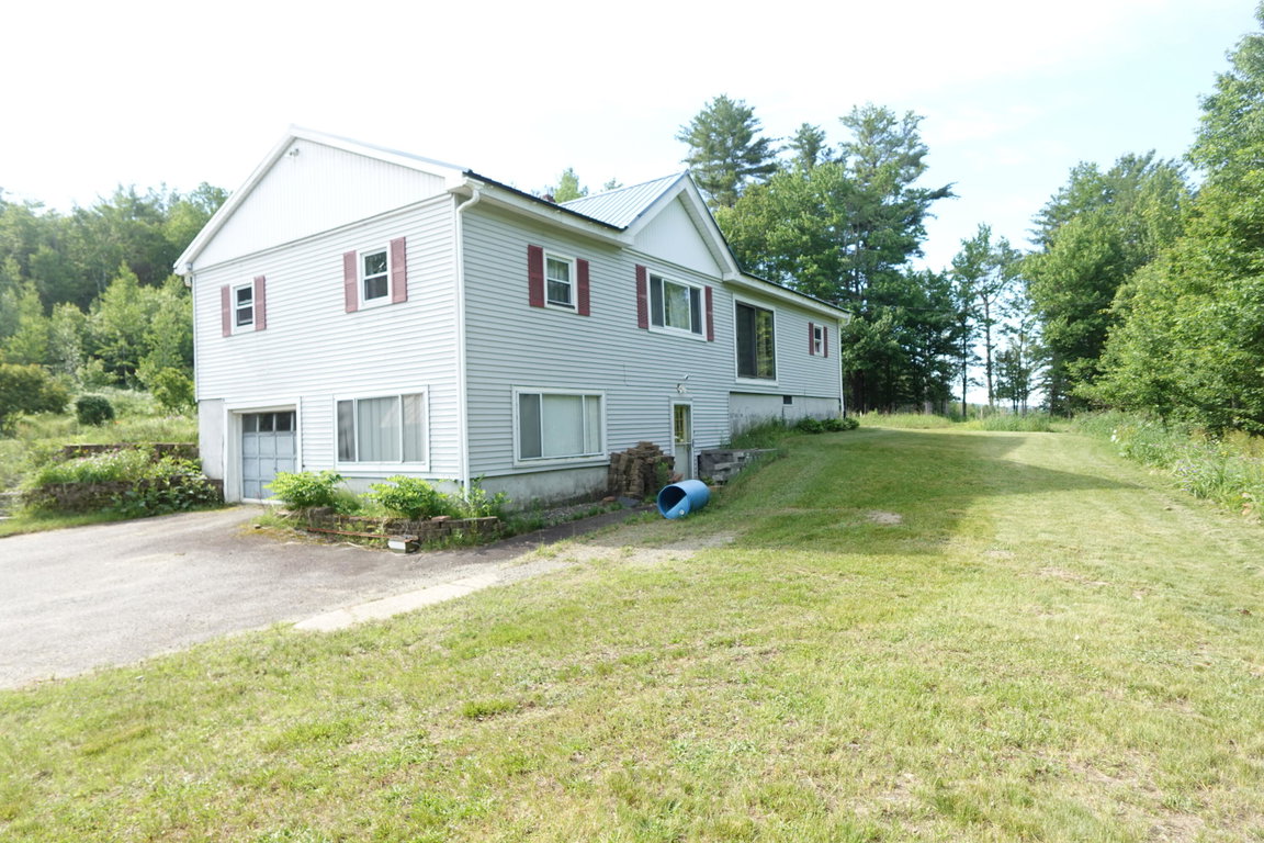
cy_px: 422
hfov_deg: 84.0
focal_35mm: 20
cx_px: 632
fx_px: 702
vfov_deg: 61.9
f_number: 2
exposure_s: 1/640
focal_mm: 7.6
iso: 125
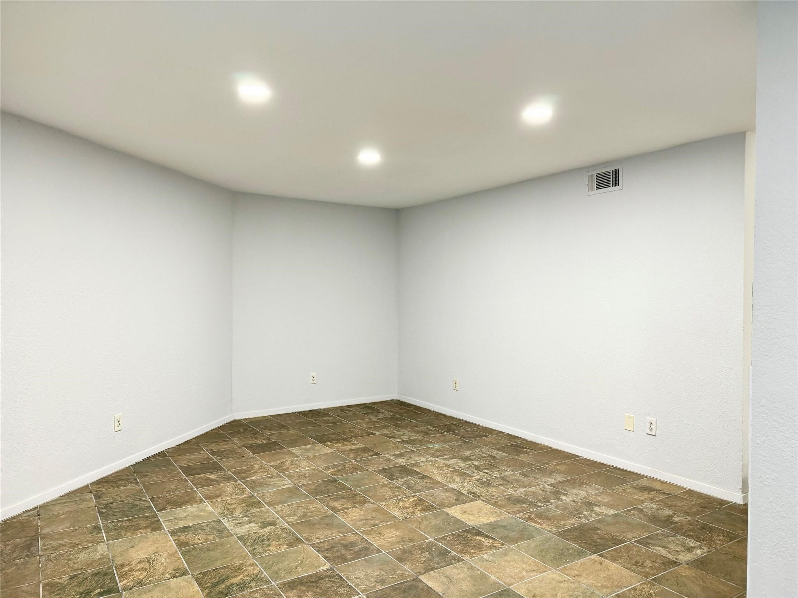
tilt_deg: -1.4
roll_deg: -0.7
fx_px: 553
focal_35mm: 24
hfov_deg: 71.6
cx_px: 399
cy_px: 299
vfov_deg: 56.8
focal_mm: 6.86
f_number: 1.78
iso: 160
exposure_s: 1/60
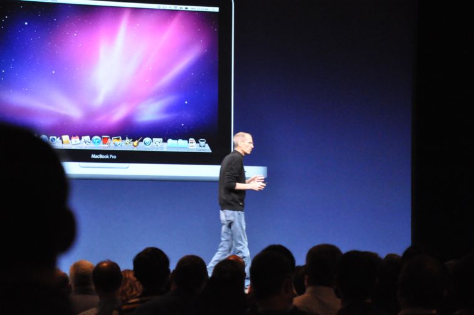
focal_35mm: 158
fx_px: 2071
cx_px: 237
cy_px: 158
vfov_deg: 8.7
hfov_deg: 13.1
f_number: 5.6
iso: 2800
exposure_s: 1/30
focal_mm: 105
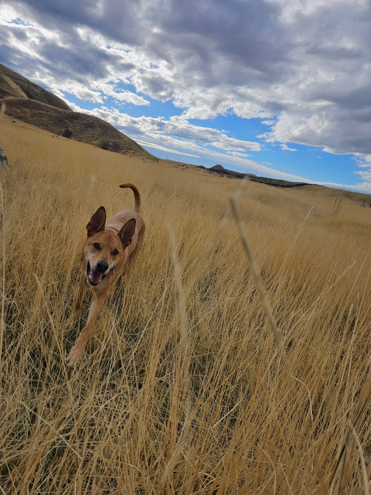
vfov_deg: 73.9
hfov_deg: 58.9
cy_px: 248
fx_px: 328
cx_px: 186
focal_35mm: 23
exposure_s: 1/2701
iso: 25
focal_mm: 5.4
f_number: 1.8
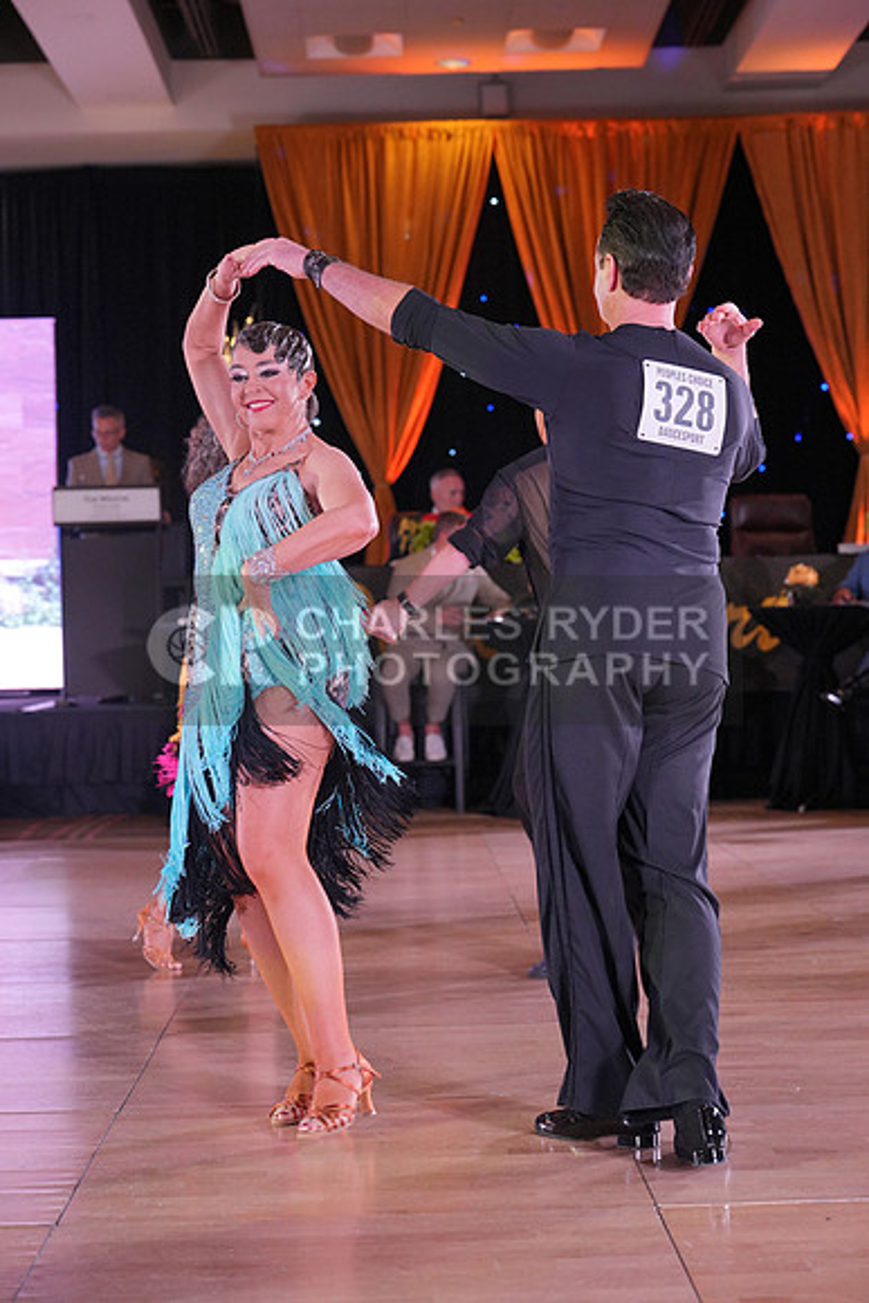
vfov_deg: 29.6
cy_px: 652
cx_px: 434
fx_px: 2461
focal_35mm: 68
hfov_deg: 20.0
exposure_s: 1/400
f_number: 4
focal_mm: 68
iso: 2500
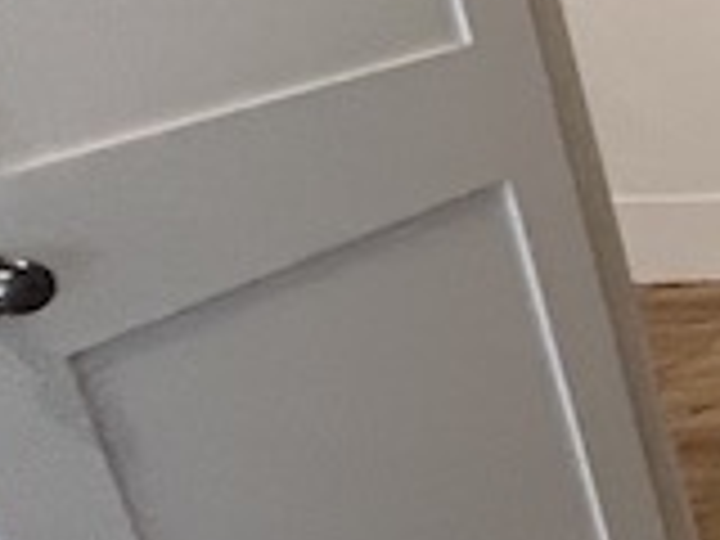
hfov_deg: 15.1
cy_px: 198
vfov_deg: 22.5
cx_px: 1746
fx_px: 1352
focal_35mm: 65
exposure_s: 1/120
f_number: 1.8
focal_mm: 1.57
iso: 160
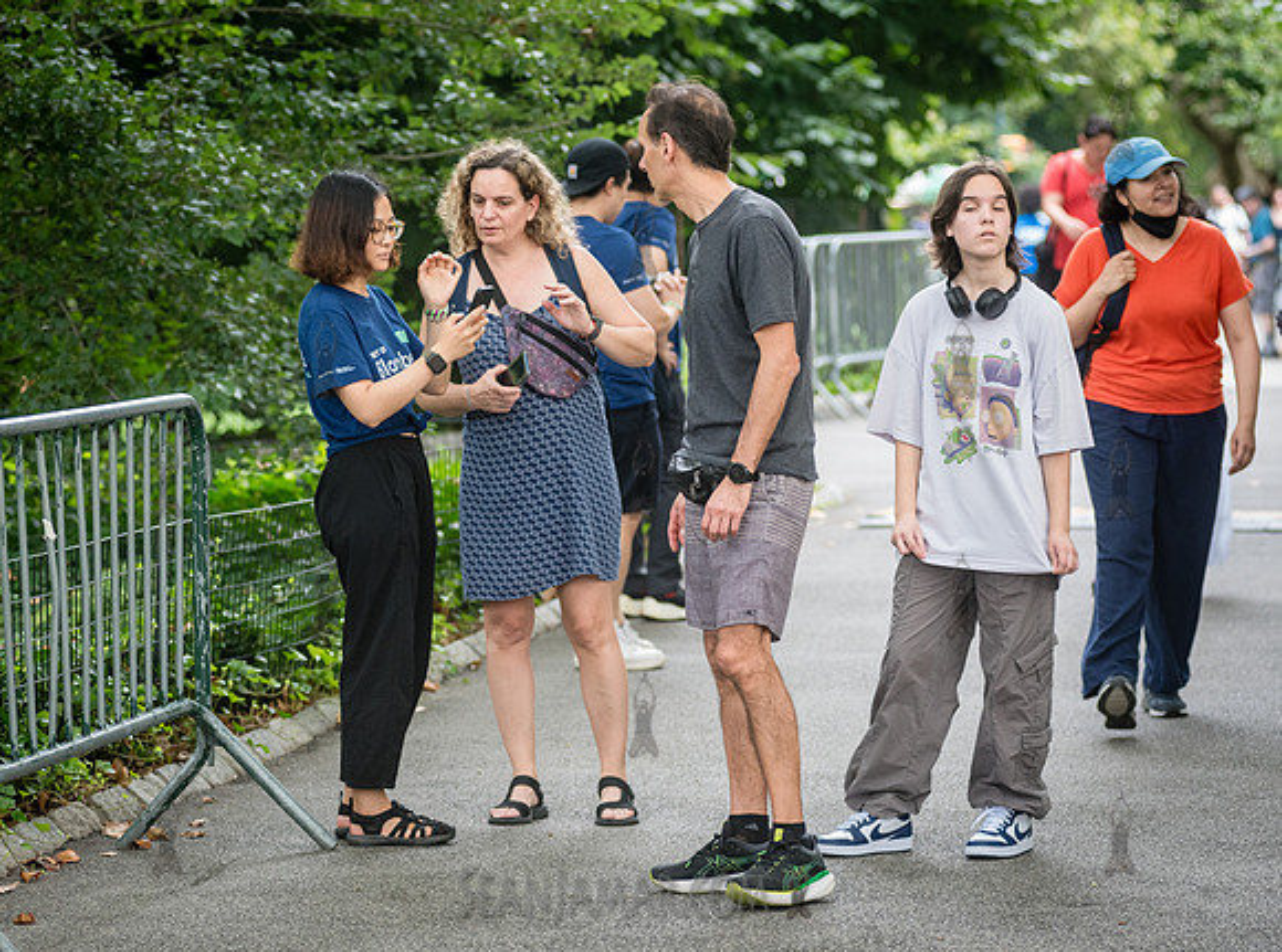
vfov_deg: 10.1
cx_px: 612
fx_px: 5414
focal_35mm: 147
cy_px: 425
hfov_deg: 13.5
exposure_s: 1/200
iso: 1000
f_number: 3.5
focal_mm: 120
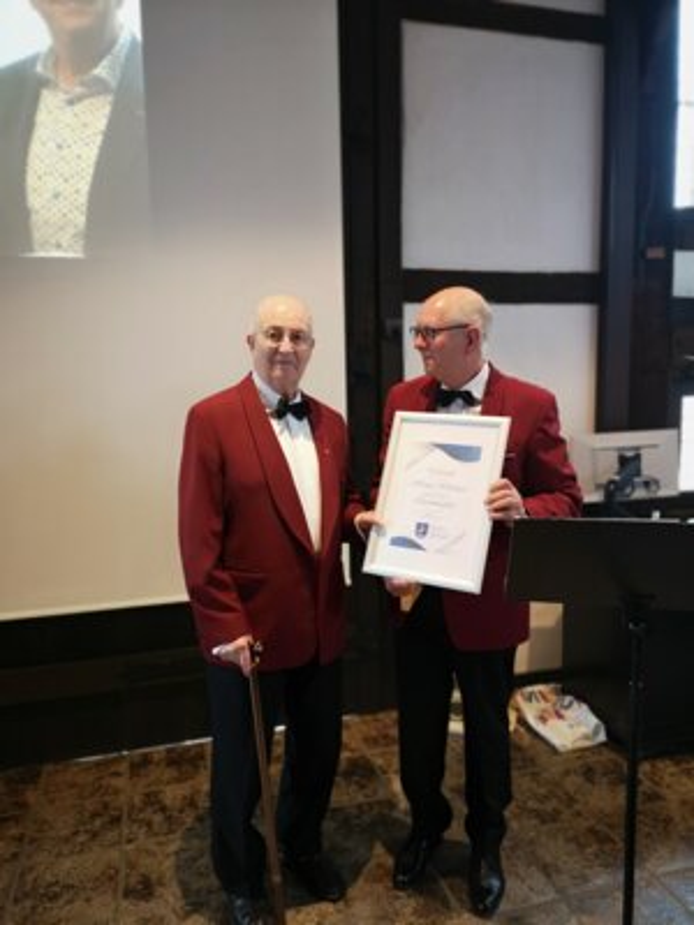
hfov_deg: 51.4
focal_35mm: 27
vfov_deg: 65.3
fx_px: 722
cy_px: 462
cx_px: 347
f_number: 1.8
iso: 500
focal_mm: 5.58
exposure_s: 1/50
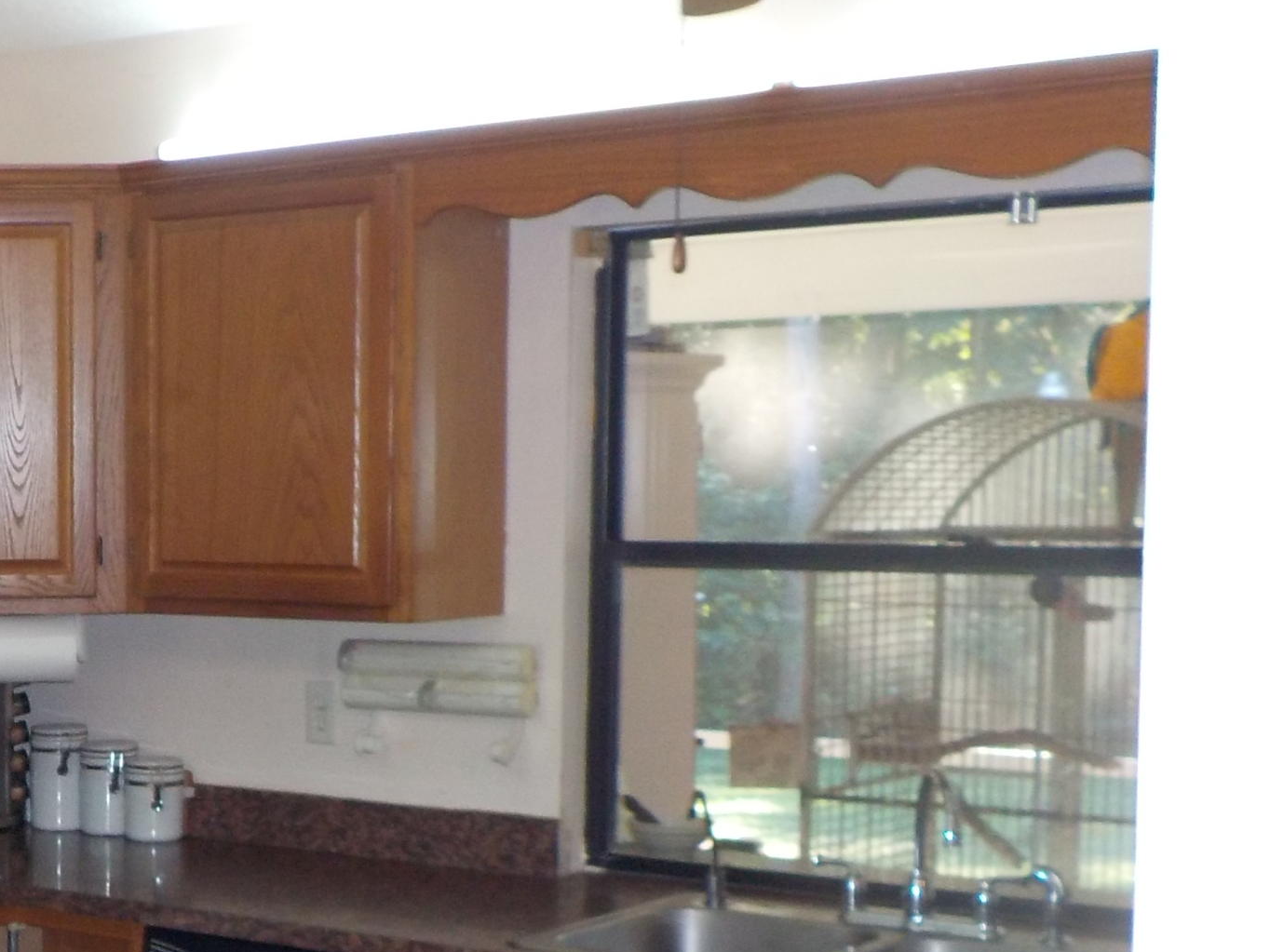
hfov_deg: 27.4
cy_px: 739
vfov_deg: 22.0
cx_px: -49
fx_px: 2421
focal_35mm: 66
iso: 200
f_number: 3.3
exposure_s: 1/30
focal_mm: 4.1
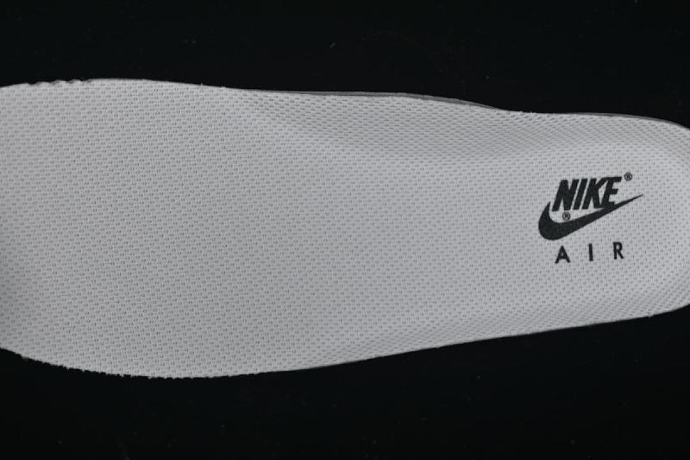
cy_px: 230
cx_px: 345
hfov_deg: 27.0
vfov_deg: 18.2
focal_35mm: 75
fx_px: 1437
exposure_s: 1/50
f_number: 6.3
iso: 160
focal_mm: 50
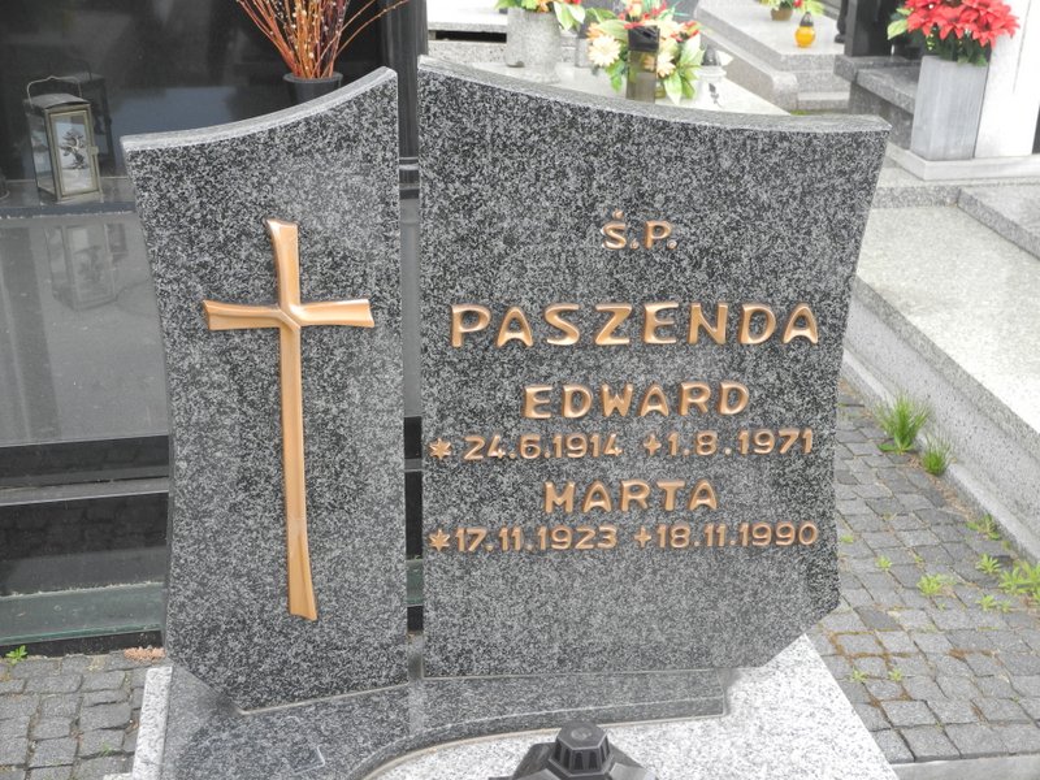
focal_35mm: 50
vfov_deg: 29.1
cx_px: 520
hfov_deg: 38.2
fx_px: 1502
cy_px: 390
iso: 100
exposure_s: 1/125
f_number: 3.5
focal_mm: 10.7
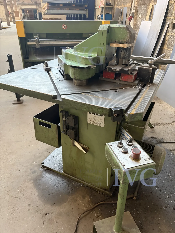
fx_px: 175
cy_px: 116
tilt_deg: -30.4
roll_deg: +1.5
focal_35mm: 26
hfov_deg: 53.1
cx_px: 88
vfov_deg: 67.3
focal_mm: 5.96
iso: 320
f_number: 1.6
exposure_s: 1/60
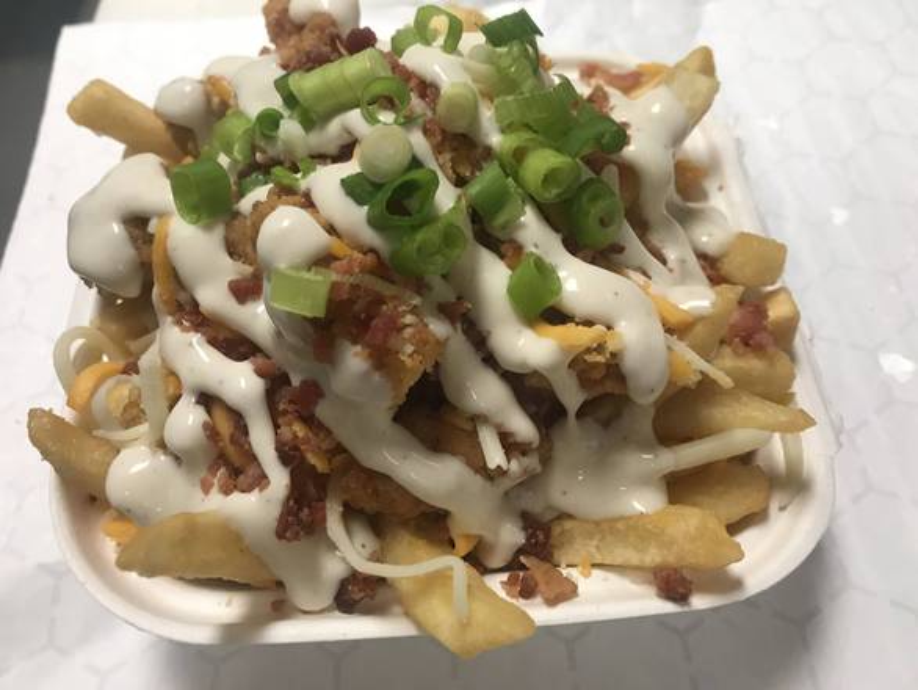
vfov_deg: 49.8
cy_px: 345
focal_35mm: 28
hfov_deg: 63.4
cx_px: 459
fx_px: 743
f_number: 1.8
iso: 25
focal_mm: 3.99
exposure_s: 1/30
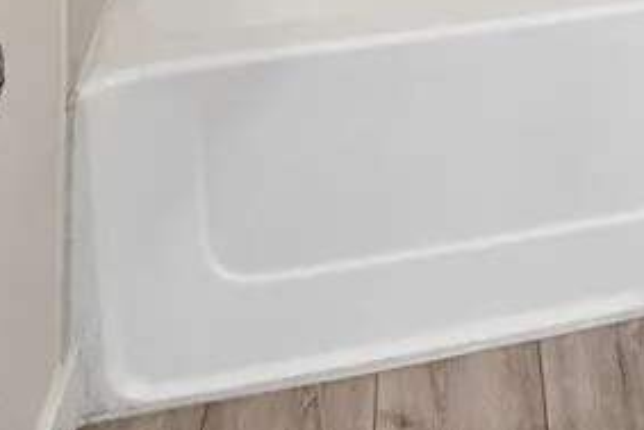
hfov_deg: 19.4
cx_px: 993
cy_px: -706
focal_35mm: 90
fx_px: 1611
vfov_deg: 11.5
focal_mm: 10
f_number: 9
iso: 250
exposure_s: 1/3.33
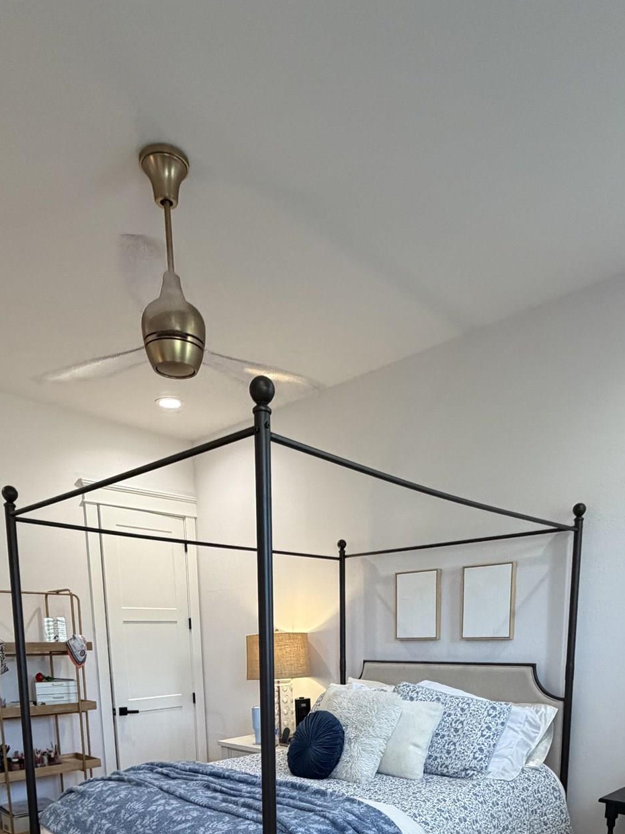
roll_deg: +1.4
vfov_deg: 57.5
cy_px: 756
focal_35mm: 26
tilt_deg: -10.3
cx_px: 310
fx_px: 626
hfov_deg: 53.0
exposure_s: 1/120
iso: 320
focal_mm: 2.22
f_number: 2.2
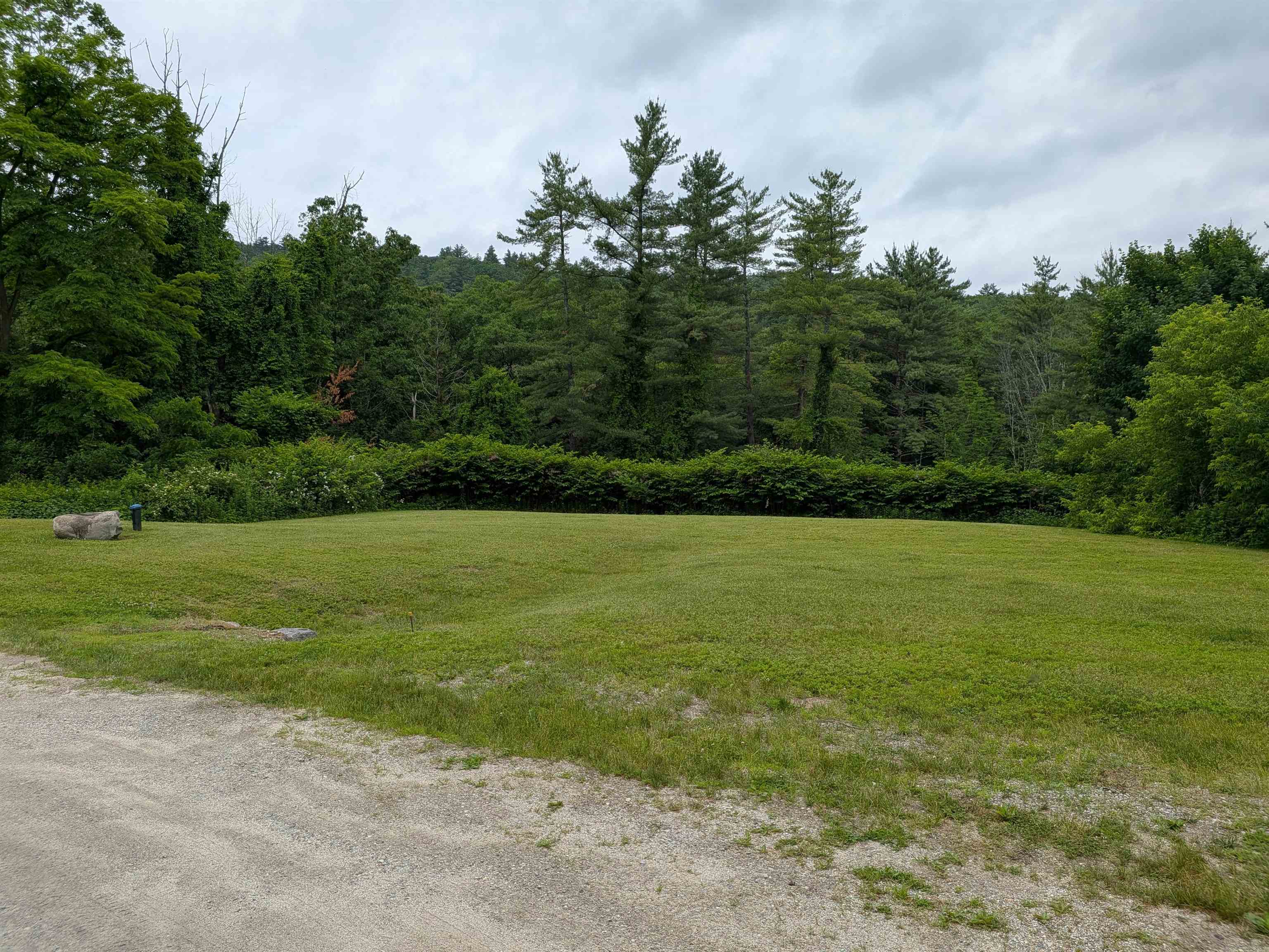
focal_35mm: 24
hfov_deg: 71.6
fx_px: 880
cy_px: 476
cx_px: 634
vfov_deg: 56.8
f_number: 1.7
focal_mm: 4.53
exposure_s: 1/1479
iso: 27
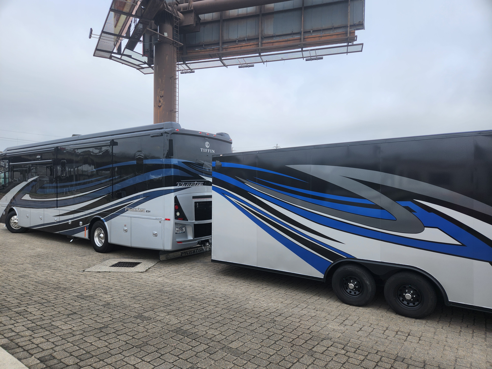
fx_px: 327
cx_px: 246
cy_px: 184
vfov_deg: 58.9
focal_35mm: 23
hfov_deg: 73.9
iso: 20
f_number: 1.8
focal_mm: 5.4
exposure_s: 1/861
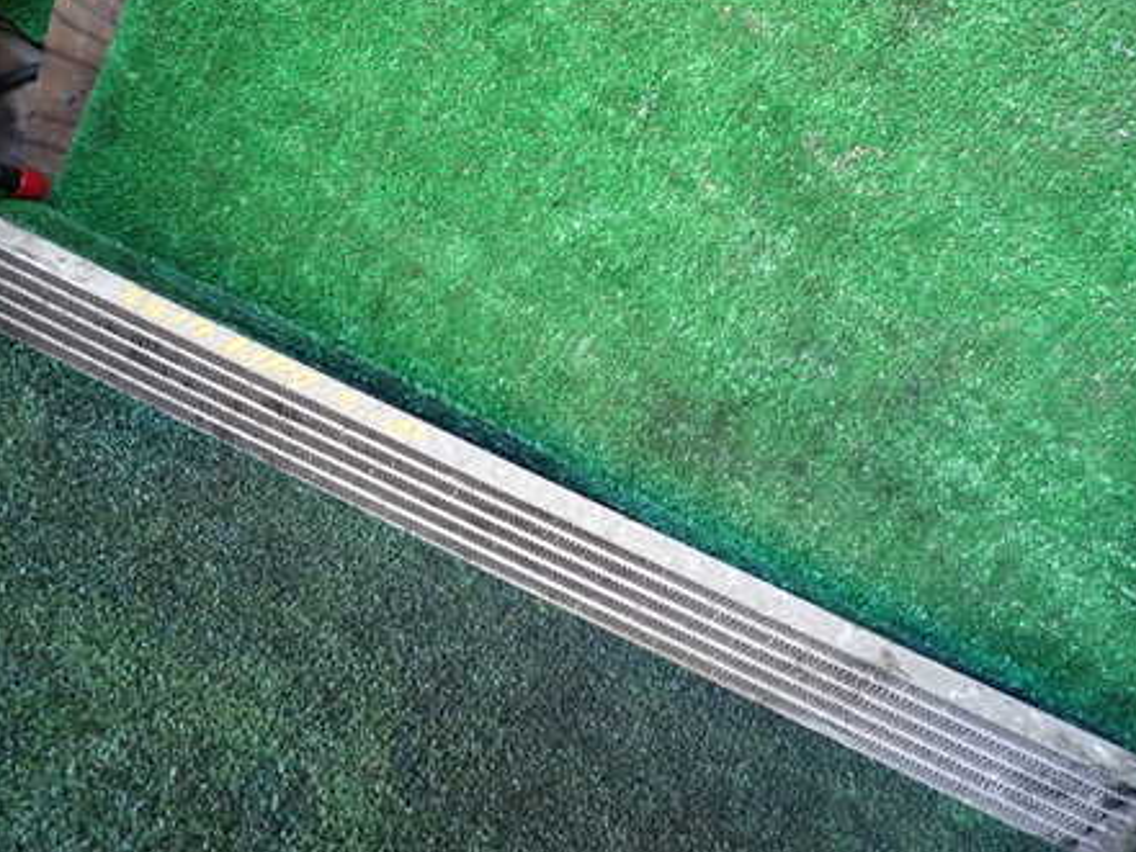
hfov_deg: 53.9
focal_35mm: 34
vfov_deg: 41.8
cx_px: 536
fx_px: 1116
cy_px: 402
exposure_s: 1/40
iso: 200
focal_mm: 4.5
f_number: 2
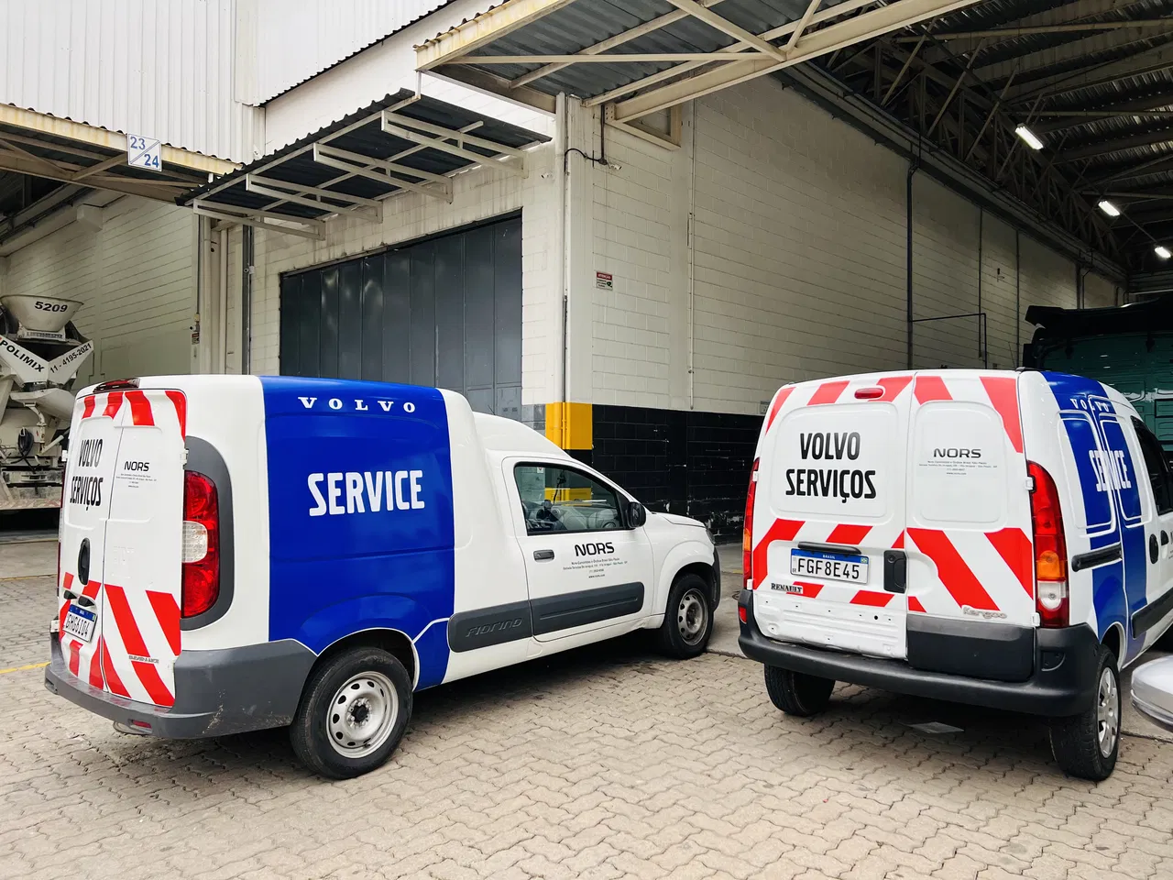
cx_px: 586
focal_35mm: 26
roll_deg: -0.7
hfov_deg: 67.3
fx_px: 881
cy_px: 440
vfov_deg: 53.1
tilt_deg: +0.6
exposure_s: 1/121
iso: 100
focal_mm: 5.7
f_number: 1.5
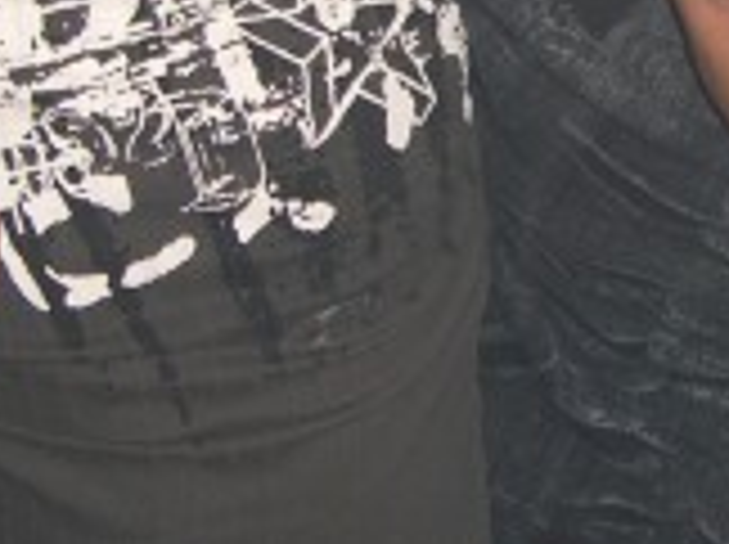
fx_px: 2965
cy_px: 108
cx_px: 666
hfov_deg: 13.9
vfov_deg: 10.5
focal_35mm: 141
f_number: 2.8
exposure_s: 1/60
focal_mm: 7.9
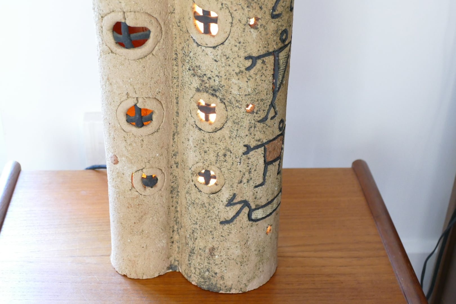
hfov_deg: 35.1
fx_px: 722
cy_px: 152
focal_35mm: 57
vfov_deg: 23.8
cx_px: 228
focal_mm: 20.62
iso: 1600
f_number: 3.5
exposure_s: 1/30
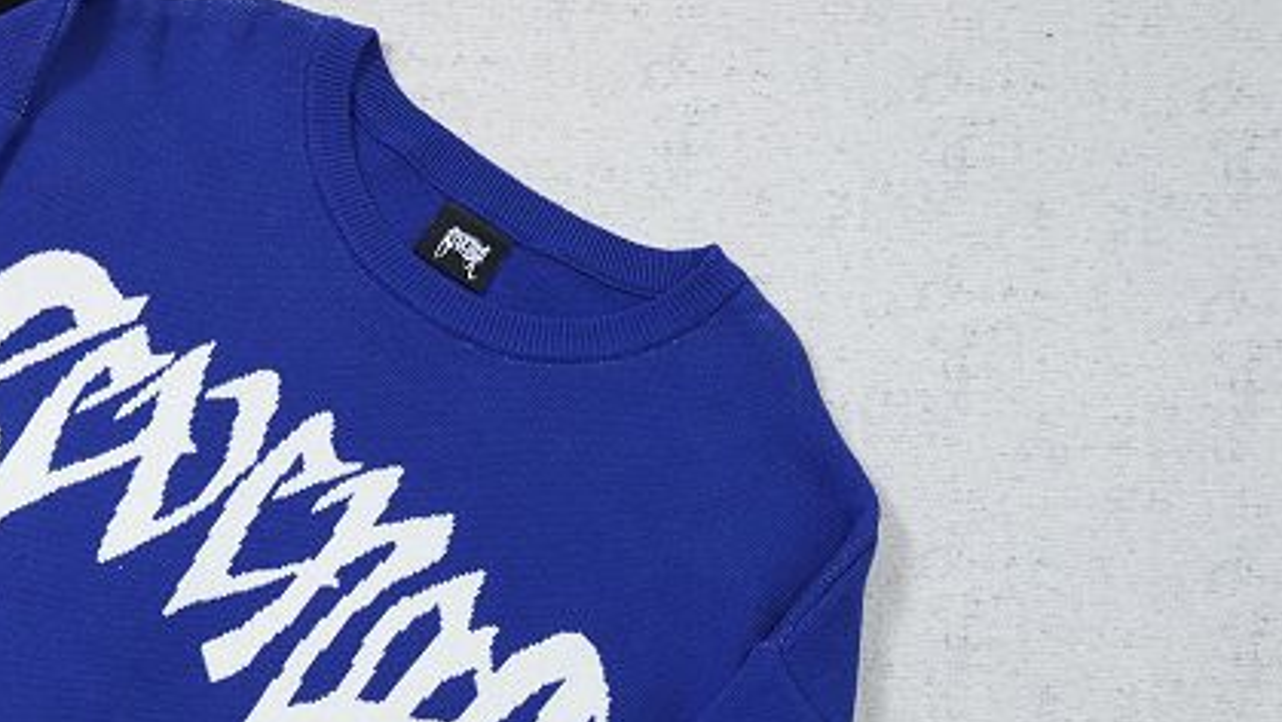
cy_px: 584
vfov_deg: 13.0
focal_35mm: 93
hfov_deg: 21.4
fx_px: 3162
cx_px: -233
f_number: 10
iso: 1600
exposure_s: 1/100
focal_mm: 31
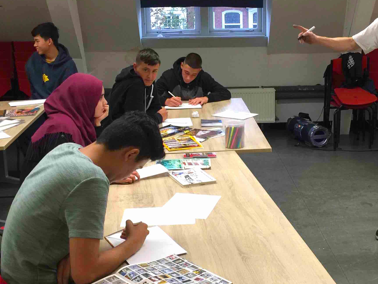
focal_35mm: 55
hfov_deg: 34.7
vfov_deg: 26.6
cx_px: 242
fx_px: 601
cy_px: 140
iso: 32
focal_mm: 4.15
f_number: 2.2
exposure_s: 1/33
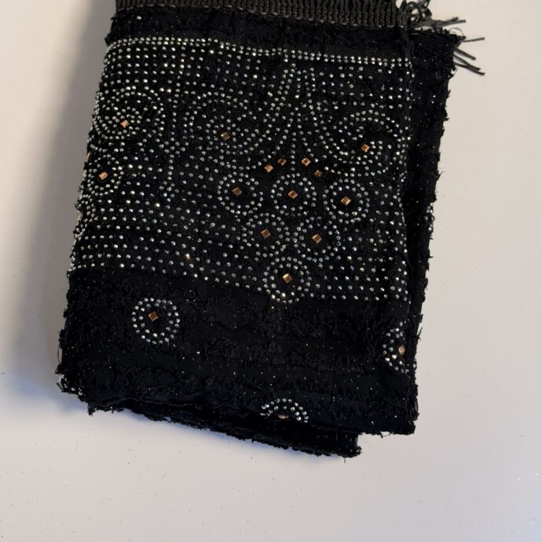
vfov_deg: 27.0
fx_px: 1116
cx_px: 264
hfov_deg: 27.3
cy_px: 151
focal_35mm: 63
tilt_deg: -68.8
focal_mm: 6.76
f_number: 1.78
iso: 64
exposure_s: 1/375
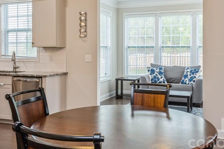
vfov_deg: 33.2
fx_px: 249
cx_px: 117
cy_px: 52
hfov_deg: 48.4
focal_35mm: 40
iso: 100
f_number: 9
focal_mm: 26
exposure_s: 1/3
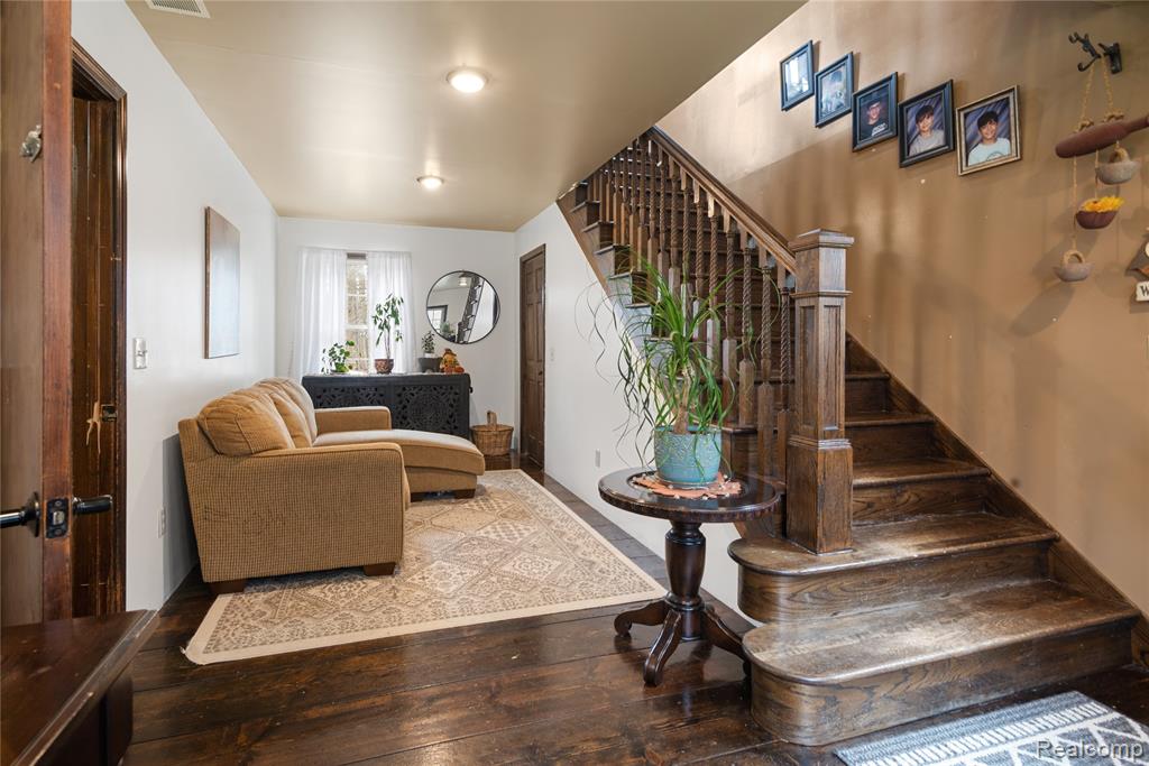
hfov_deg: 61.9
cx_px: 574
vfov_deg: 43.6
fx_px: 958
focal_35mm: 30
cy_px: 383
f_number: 9
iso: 320
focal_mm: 30
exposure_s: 1/4
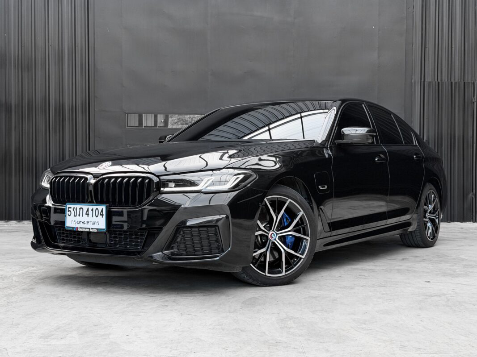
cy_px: 178
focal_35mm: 48
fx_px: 661
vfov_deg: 30.3
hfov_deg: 39.7
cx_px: 238
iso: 100
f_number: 1.8
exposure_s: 1/160
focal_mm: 6.76
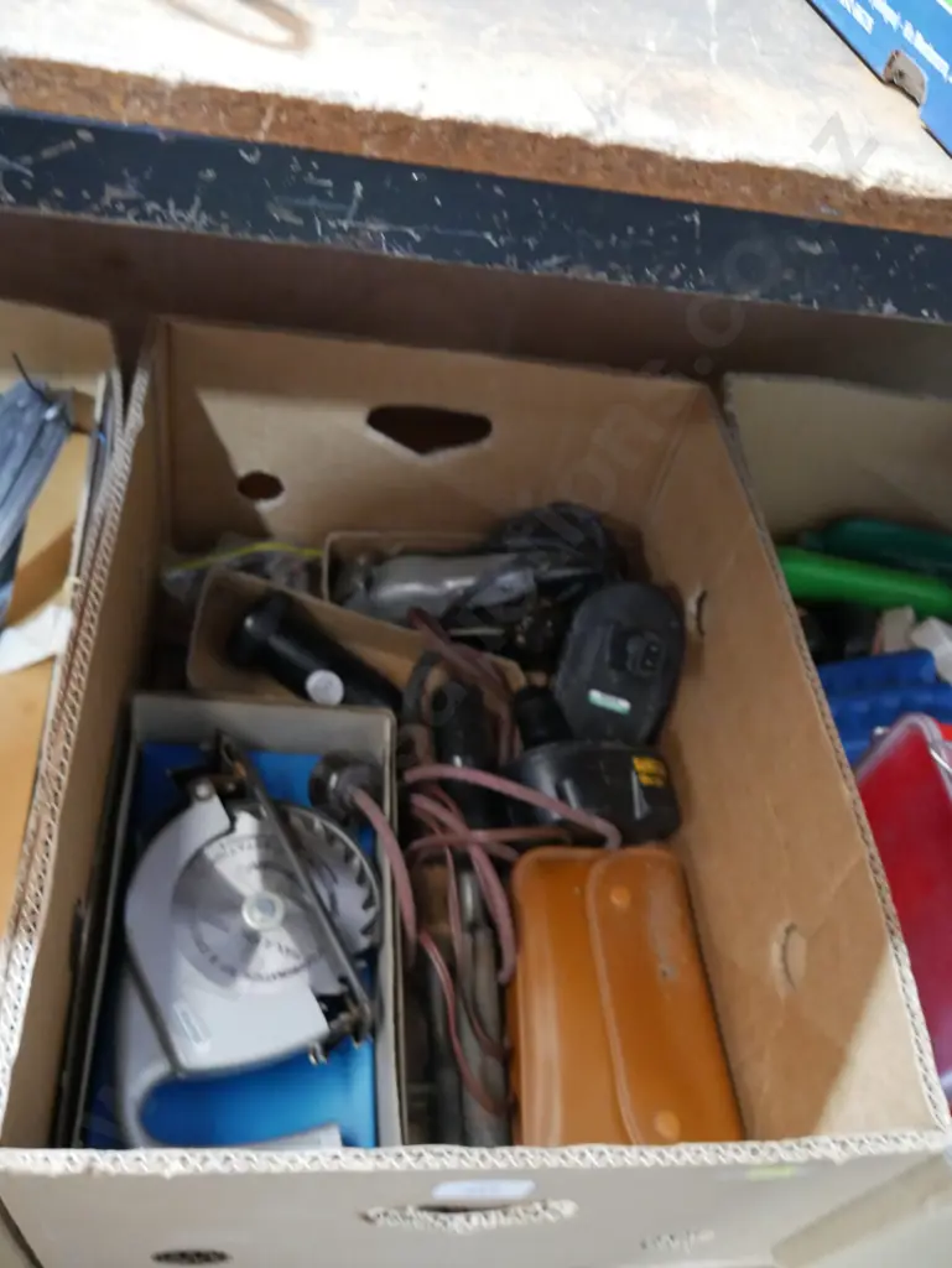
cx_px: 476
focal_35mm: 28
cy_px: 634
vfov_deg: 63.4
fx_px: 1026
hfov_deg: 49.8
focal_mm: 14
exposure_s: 1/60
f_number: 3.5
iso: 3200
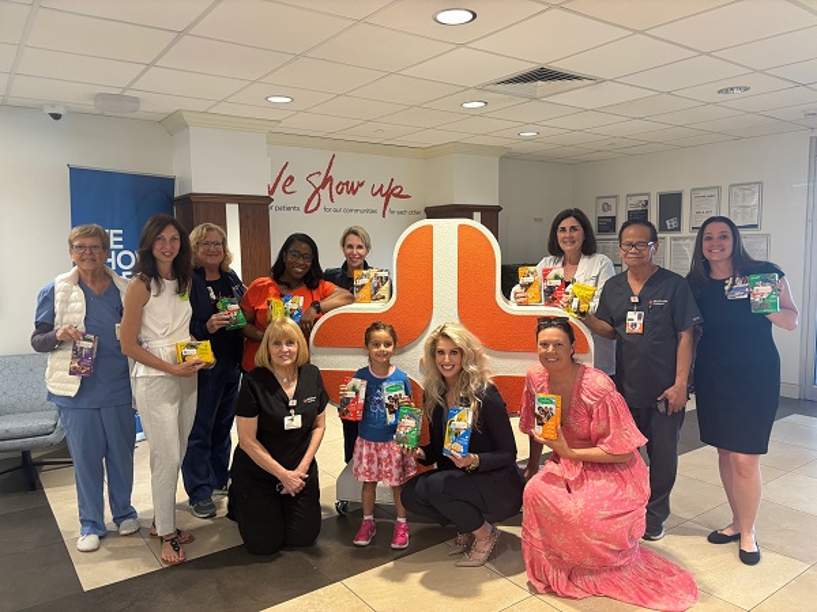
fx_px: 614
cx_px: 408
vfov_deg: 53.1
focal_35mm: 26
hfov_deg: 67.3
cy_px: 306
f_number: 1.6
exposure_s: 1/60
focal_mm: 5.96
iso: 200
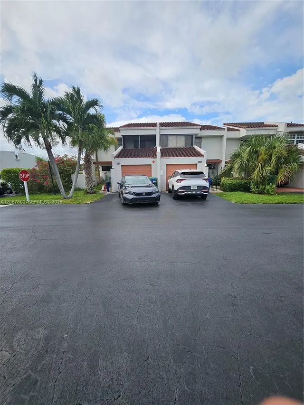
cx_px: 152
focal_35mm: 13
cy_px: 202
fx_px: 152
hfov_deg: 89.9
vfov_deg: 106.2
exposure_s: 1/857
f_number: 2.2
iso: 32
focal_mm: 1.74
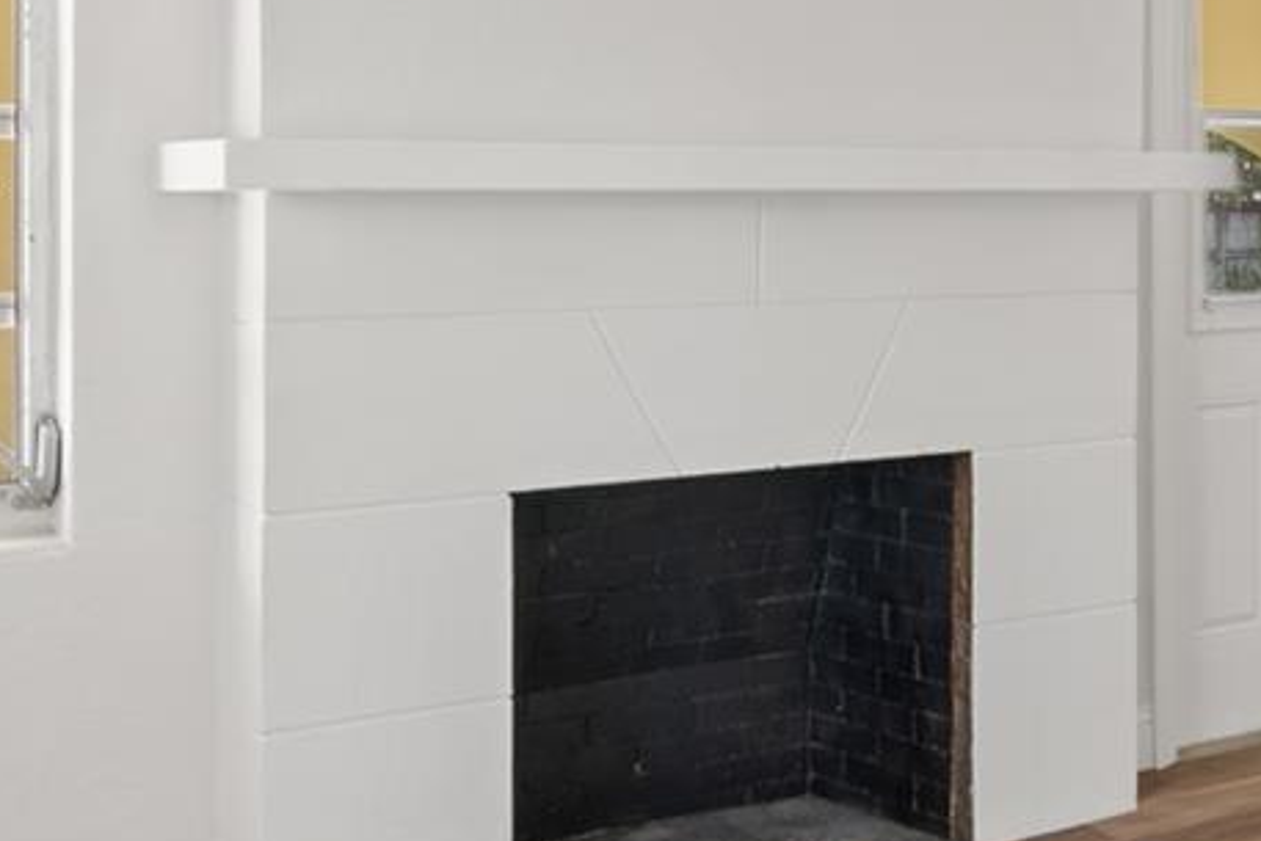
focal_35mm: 56
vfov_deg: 23.6
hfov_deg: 33.7
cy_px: 102
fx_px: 1962
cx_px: 1137
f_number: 7.1
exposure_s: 1/2
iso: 100
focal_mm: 16
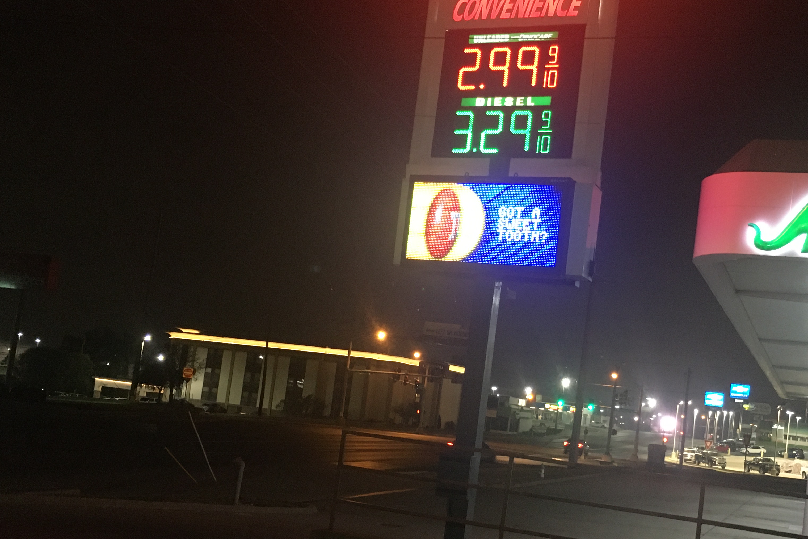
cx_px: 497
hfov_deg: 48.1
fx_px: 898
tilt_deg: +4.3
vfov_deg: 33.2
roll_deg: -6.0
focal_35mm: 40
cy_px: 346
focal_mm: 4.15
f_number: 2.2
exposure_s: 1/15
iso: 250
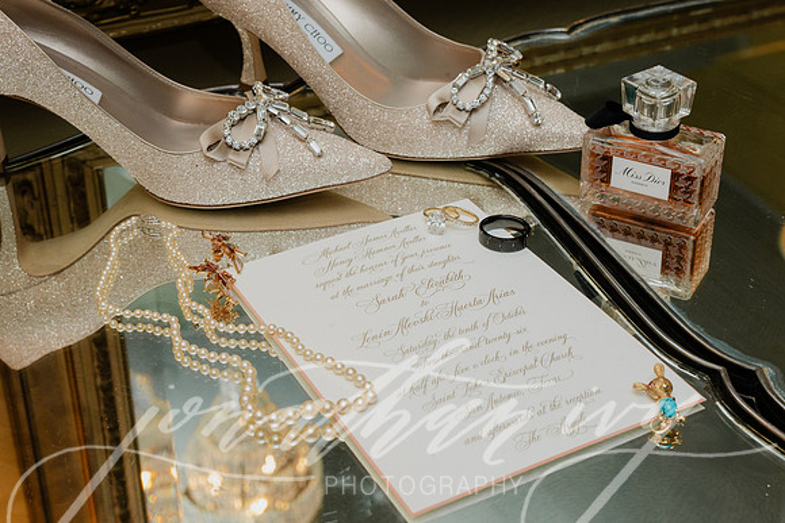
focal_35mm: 57
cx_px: 392
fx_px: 1243
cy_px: 262
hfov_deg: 35.0
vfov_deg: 23.8
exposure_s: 1/200
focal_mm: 57
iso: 1250
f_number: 11
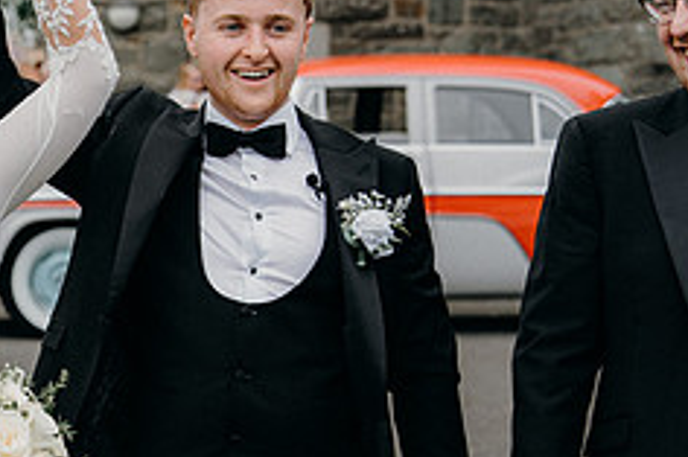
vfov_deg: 10.6
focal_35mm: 128
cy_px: 400
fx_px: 2444
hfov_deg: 15.6
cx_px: -52
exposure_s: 1/250
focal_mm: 52
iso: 125
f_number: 3.5
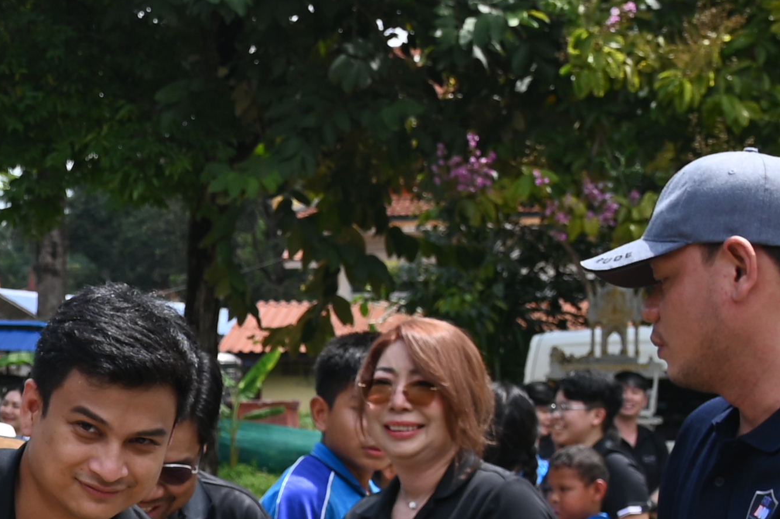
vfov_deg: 12.4
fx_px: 2360
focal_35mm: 109
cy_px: 480
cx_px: -447
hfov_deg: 16.7
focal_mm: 24
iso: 100
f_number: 6.3
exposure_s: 1/320
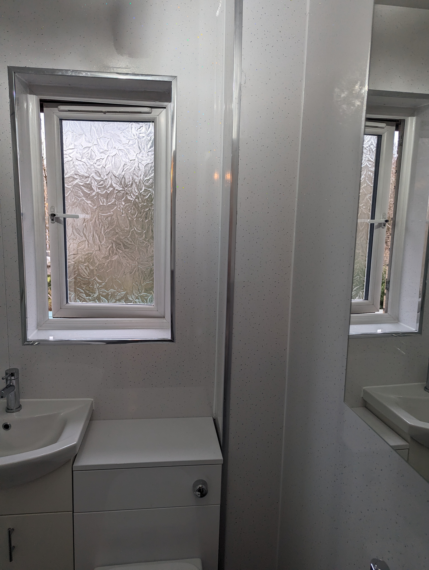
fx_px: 396
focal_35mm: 24
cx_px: 214
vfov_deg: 71.5
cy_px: 285
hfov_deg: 56.9
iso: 85
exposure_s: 1/100
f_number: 1.85
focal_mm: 6.81
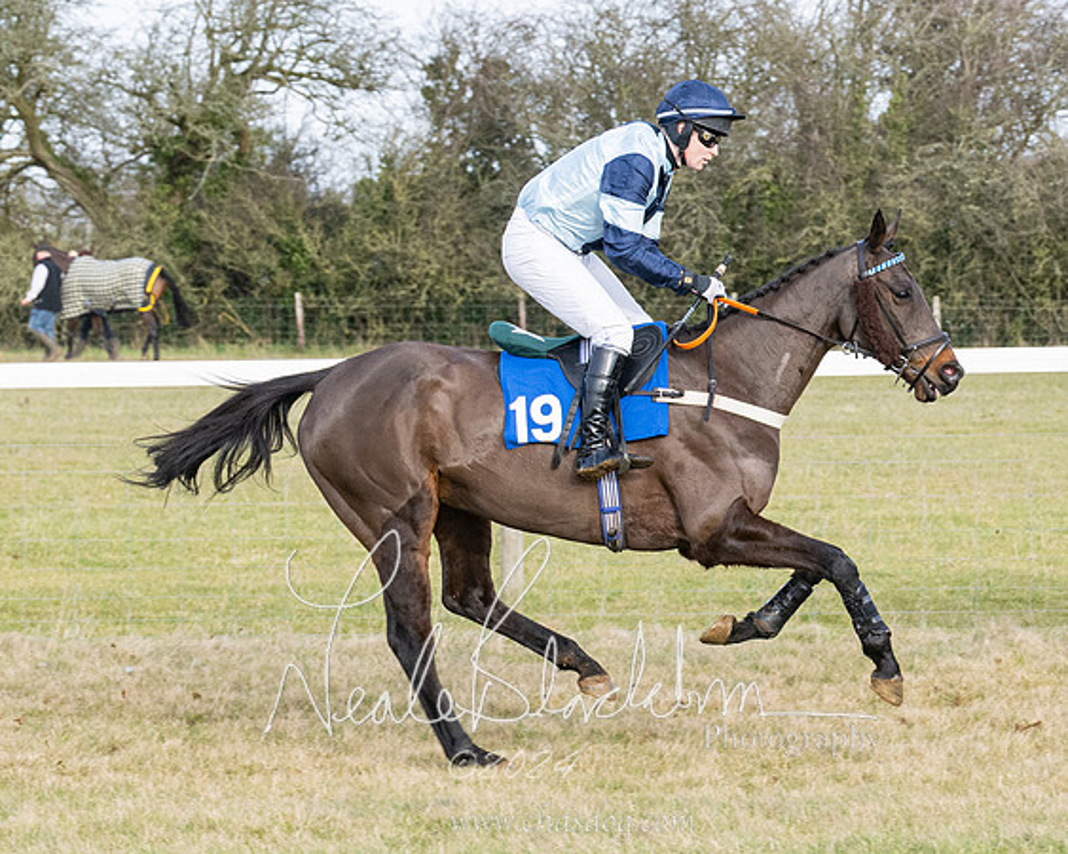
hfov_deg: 9.8
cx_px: 632
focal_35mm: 197
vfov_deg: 7.8
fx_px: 6238
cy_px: 631
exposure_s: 1/1000
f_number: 5
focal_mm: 70
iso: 400
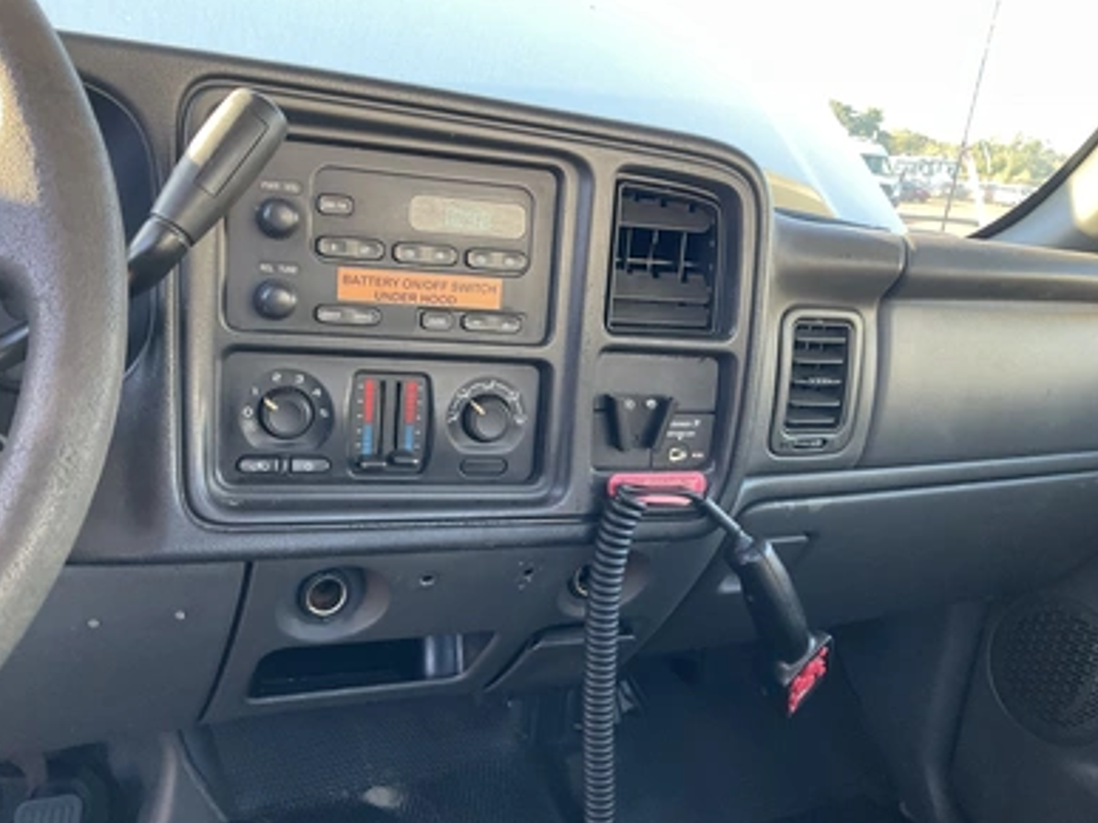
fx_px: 951
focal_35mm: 30
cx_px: 548
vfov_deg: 46.8
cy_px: 417
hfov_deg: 60.0
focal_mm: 3
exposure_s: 1/105
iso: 64
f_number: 1.8
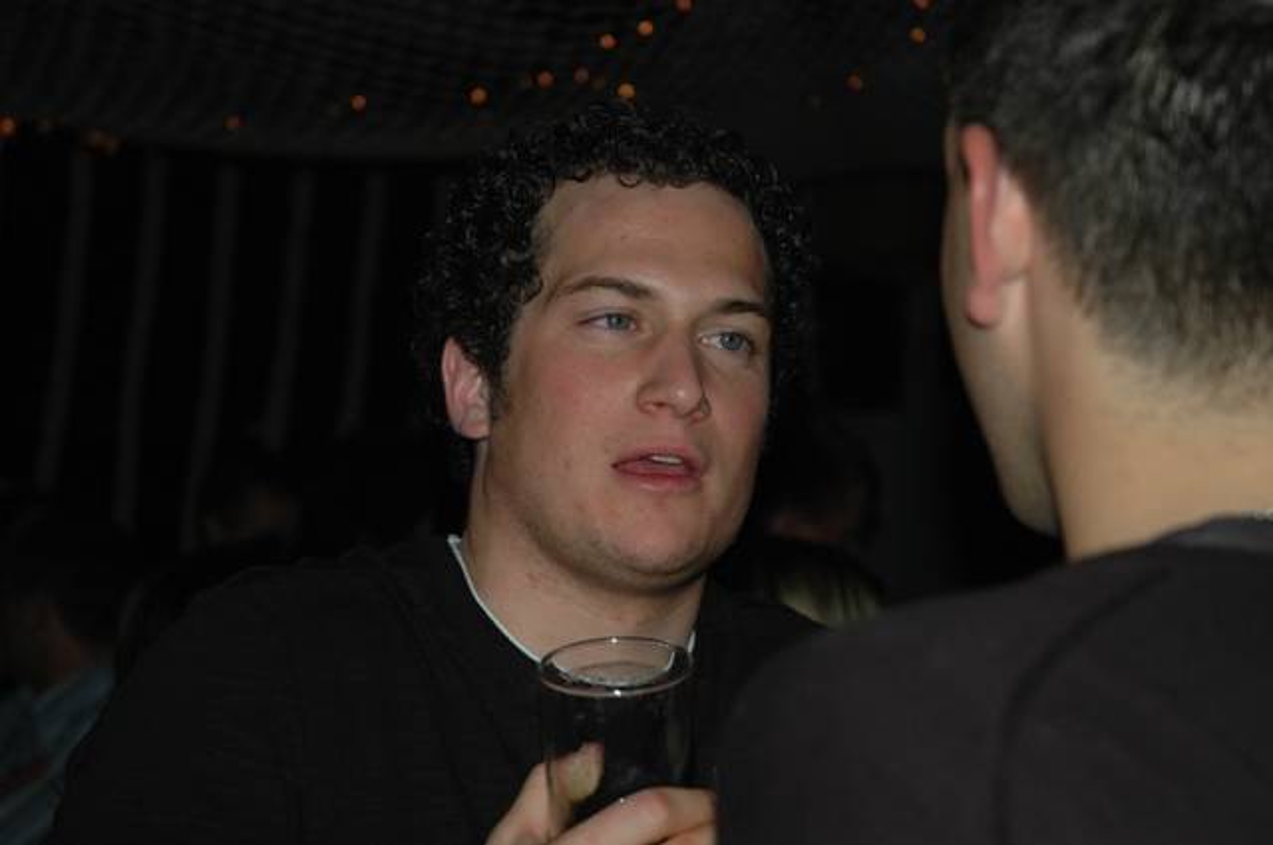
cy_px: 422
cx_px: 636
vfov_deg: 16.5
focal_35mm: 82
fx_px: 2914
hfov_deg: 24.6
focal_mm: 55
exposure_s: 1/60
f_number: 4.5
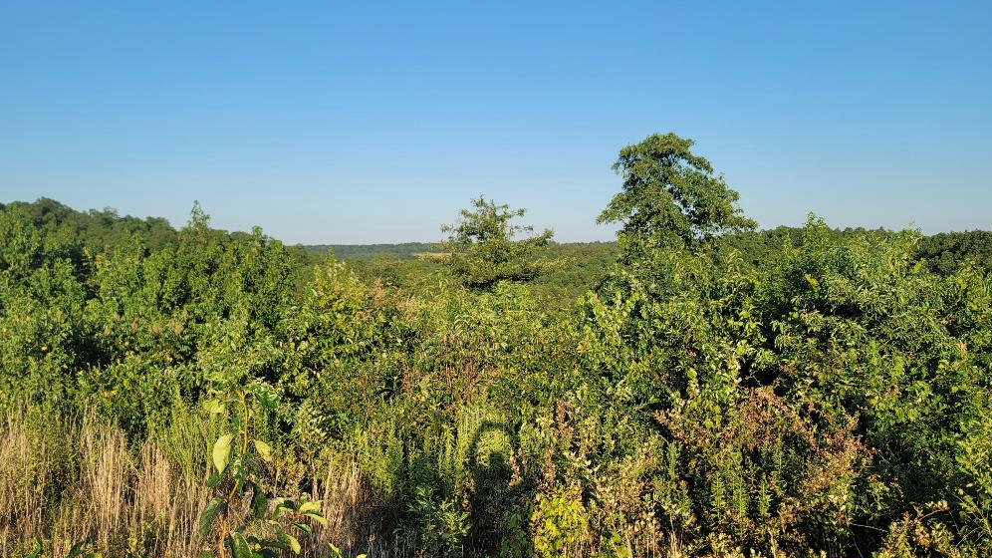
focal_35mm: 28
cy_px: 295
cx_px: 494
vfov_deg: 41.5
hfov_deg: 67.9
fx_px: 736
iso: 20
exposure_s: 1/638
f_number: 1.8
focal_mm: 7
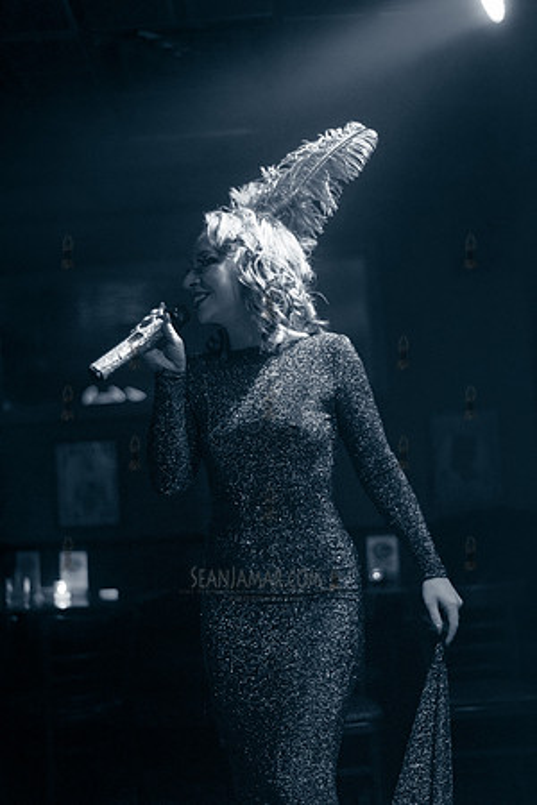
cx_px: 268
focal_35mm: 50
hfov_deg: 27.0
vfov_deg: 39.6
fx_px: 1119
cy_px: 402
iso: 5000
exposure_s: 1/400
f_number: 2
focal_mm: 50
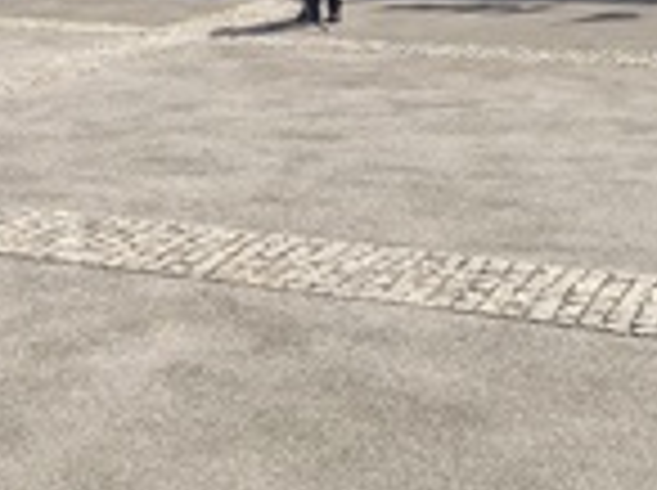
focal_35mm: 71
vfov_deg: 18.3
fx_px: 1345
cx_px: 180
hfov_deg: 27.1
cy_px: -247
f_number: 1.65
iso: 50
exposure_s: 1/628
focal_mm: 6.18
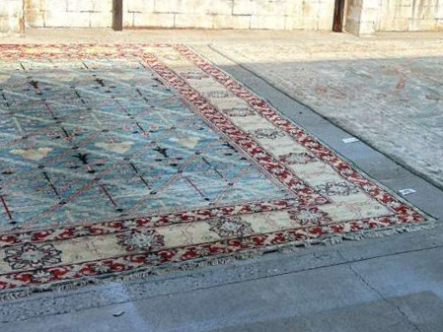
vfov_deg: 53.1
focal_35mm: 26
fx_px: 333
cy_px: 166
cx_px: 222
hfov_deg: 67.3
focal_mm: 4.2
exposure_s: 1/121
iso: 50
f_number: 1.8
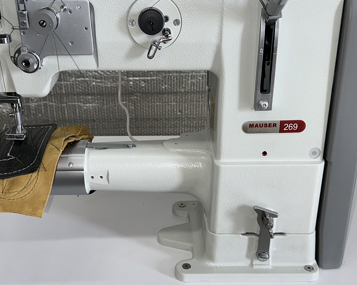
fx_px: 454
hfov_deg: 42.9
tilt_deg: -24.9
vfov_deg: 34.9
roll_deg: +0.5
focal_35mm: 43
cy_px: 137
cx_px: 162
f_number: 1.78
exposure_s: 1/272
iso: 50
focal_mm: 6.86
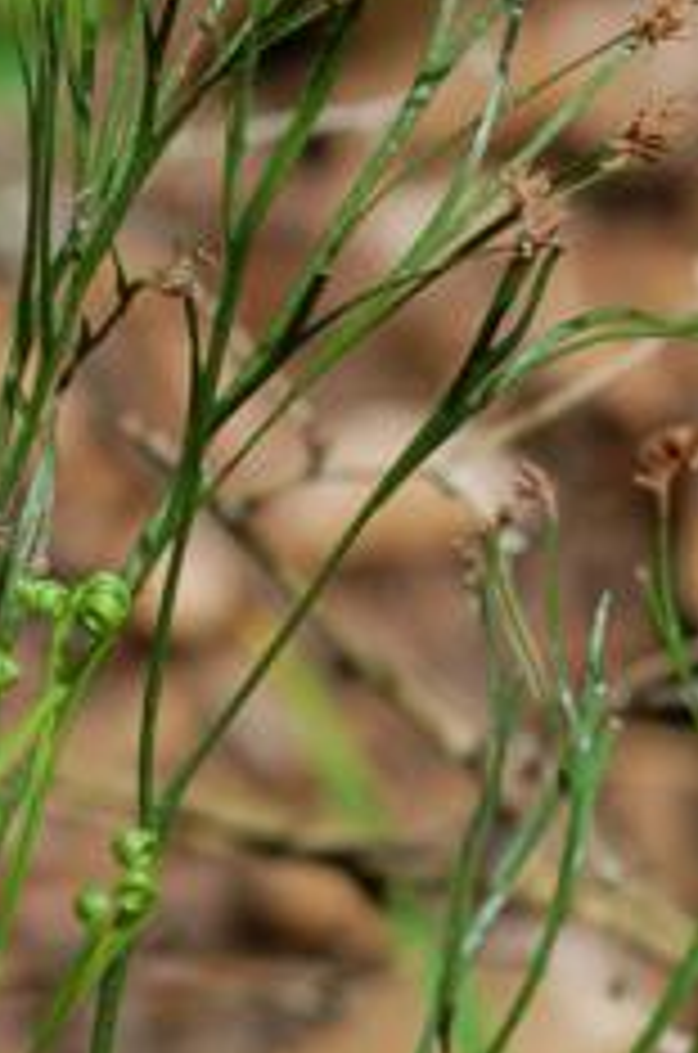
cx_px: 230
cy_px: 500
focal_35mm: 231
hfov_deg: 5.9
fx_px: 6748
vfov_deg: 8.9
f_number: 6.3
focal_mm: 60
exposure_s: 1/320
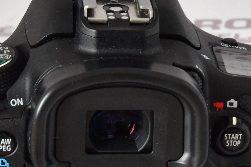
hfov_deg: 13.3
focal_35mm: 154
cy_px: 159
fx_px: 1073
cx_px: 157
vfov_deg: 8.9
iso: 800
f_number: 11
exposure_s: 1/60
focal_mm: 62
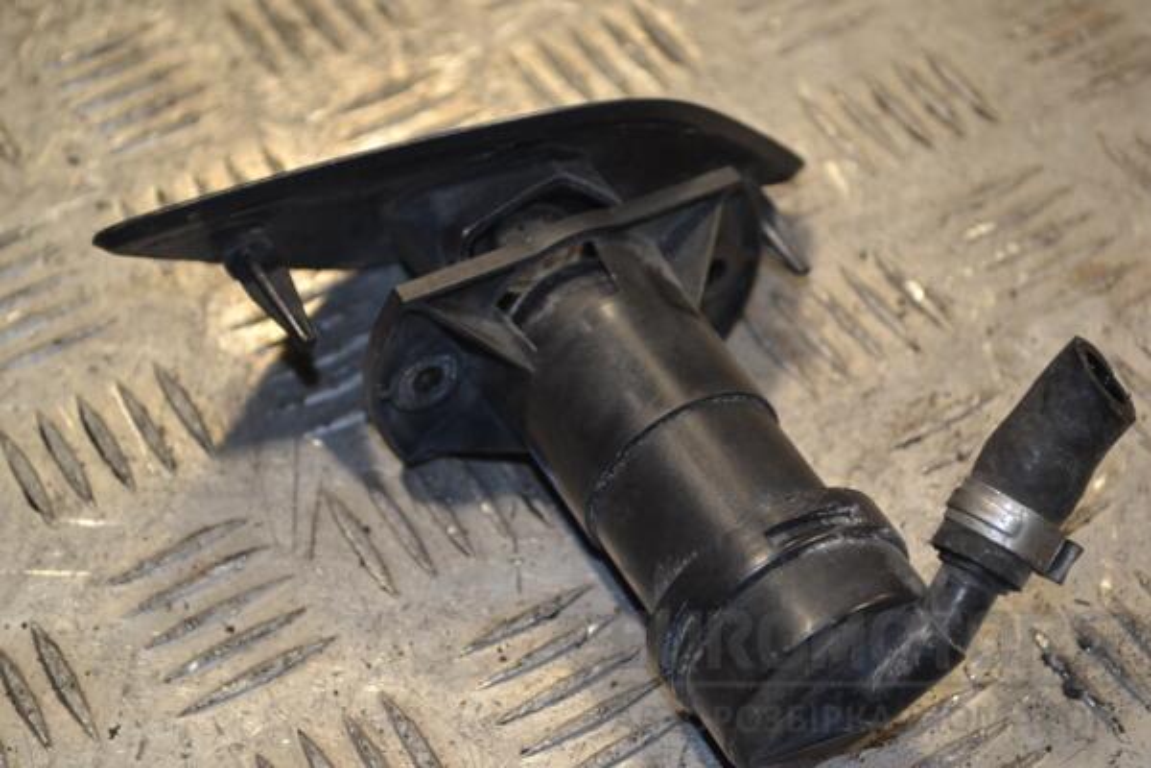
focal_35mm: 75
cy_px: 384
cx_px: 576
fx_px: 2398
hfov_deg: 27.0
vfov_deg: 18.2
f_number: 5.6
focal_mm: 50
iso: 400
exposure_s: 1/100
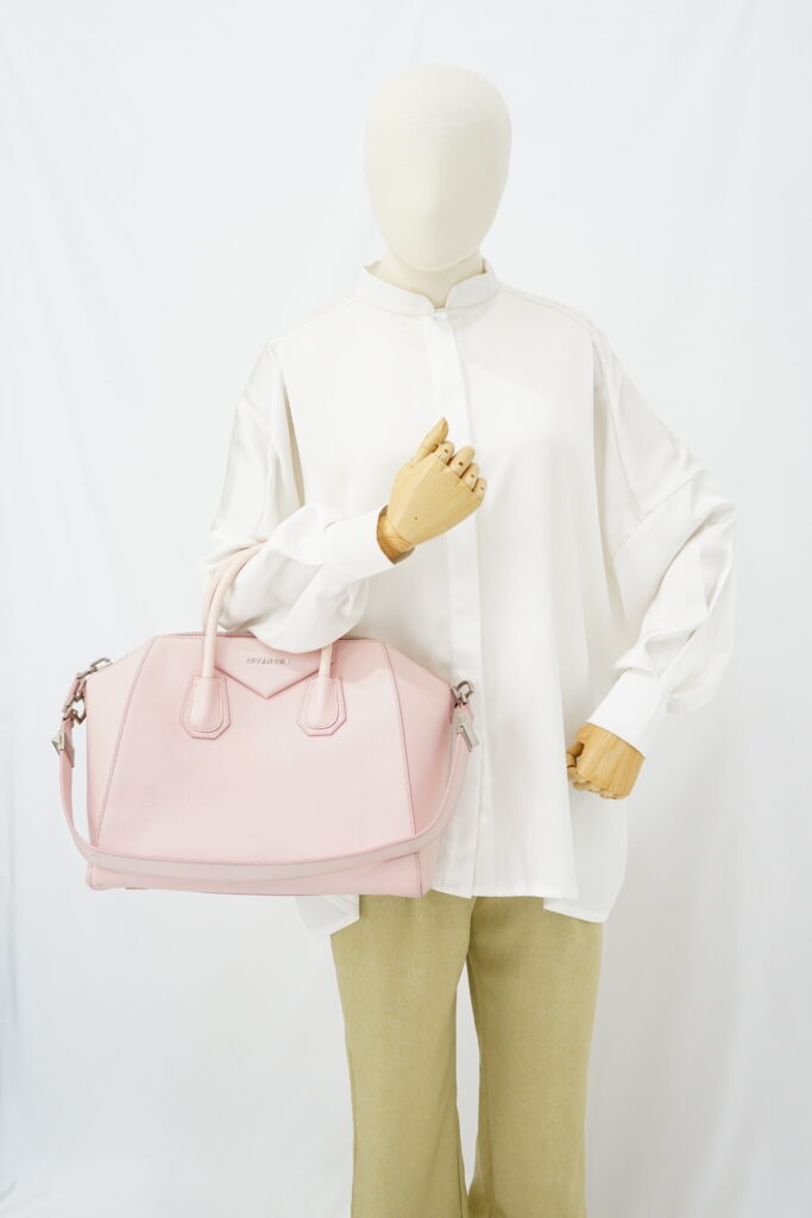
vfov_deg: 39.6
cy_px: 609
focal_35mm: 50
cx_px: 406
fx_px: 1691
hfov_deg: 27.0
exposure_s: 1/10
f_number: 6.3
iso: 640
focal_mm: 50
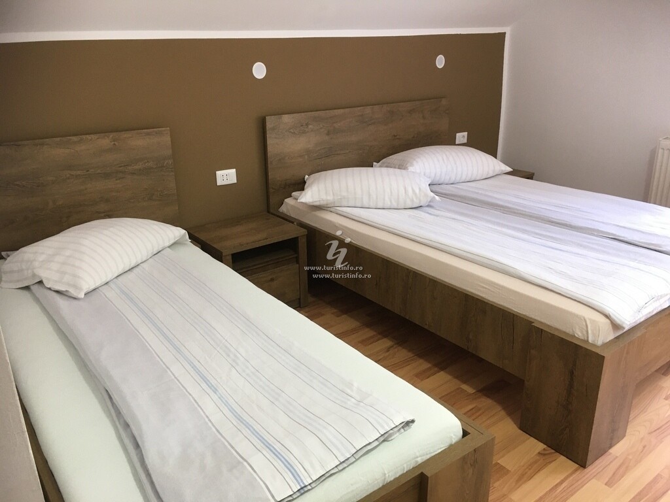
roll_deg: +0.6
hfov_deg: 61.7
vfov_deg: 48.2
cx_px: 335
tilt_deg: -20.6
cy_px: 251
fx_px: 561
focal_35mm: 29
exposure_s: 1/33
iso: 125
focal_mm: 4.15
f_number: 2.2
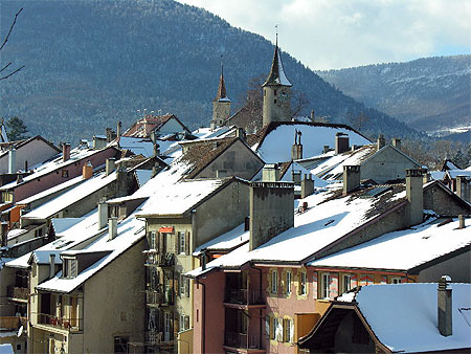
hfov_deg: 20.9
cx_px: 236
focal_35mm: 94
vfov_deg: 15.7
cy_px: 177
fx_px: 1280
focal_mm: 24
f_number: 6.3
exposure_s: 1/202
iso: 50
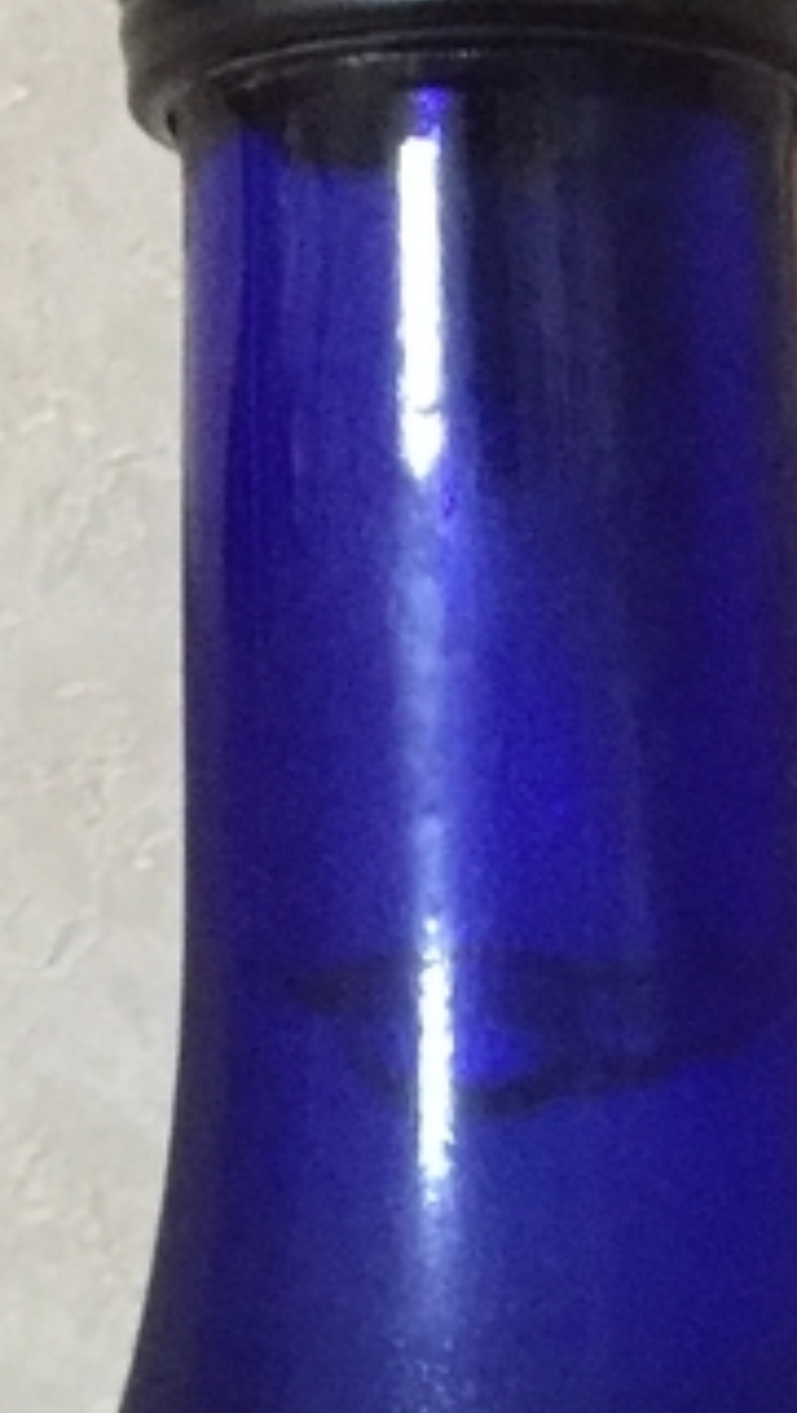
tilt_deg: -41.5
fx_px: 4425
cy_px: 1937
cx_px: 700
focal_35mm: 118
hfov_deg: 10.2
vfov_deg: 16.9
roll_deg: +1.1
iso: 640
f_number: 2.2
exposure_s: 1/15
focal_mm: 4.15
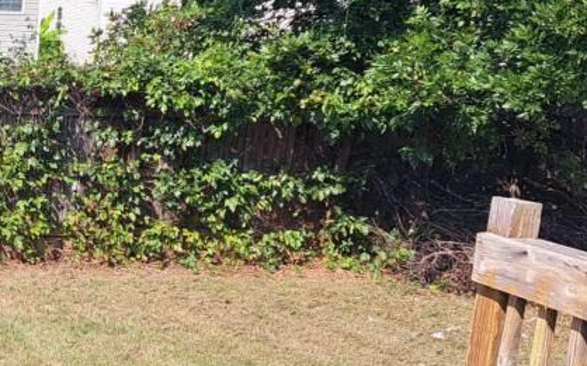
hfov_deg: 24.9
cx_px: -153
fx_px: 1168
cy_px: 195
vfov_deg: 17.8
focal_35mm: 73
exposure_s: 1/870
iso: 50
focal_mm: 5.23
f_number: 1.8
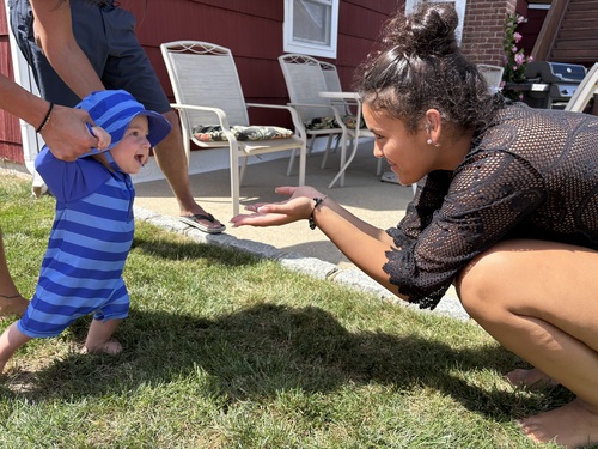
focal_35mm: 26
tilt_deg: -14.9
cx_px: 299
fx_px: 449
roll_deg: -0.7
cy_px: 224
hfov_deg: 67.3
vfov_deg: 53.1
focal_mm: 5.96
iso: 50
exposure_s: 1/1001
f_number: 1.6
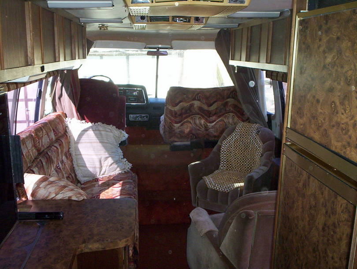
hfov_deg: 48.9
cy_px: 134
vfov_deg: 37.8
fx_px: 393
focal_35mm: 38
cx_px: 178
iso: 140
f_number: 4.5
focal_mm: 4.99
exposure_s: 1/60
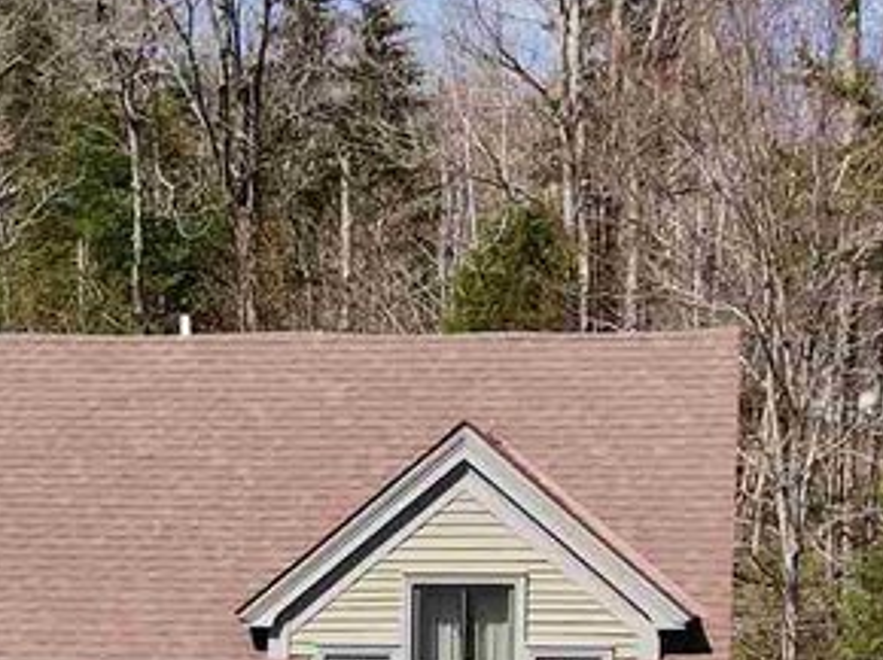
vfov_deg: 12.8
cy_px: 1128
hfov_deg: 18.5
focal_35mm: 106
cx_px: 320
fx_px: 2702
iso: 170
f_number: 2.8
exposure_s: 1/15
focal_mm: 4.5
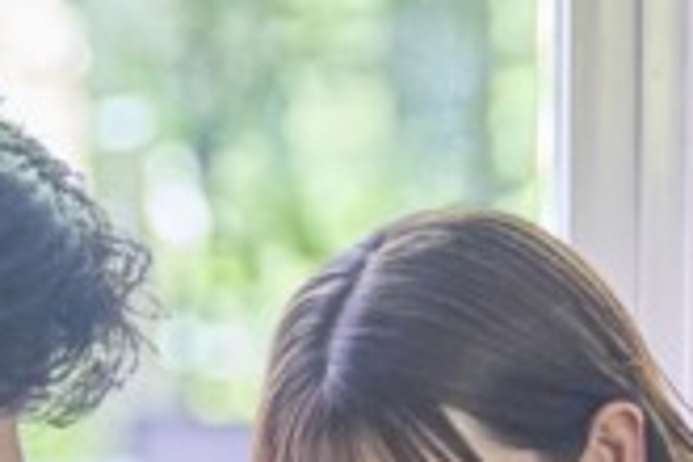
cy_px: 729
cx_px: 13
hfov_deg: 3.1
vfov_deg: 2.0
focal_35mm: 675
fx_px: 12993
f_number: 2.8
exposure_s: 1/60
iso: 2000
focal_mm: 109
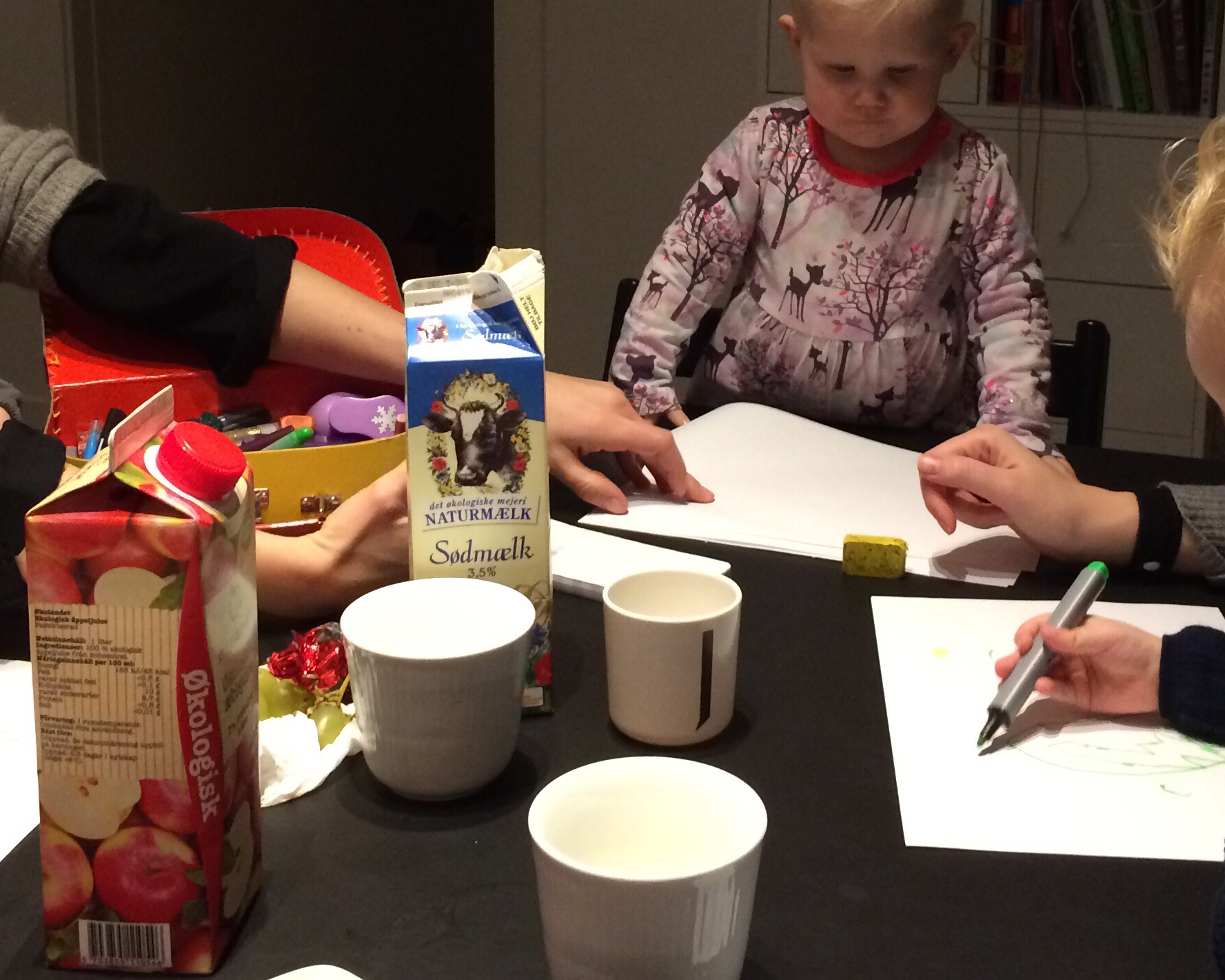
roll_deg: -1.7
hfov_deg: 36.0
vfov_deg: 28.7
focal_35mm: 52
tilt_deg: -12.7
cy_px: 235
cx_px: 665
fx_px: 1885
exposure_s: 1/33
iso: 320
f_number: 2.2
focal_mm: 4.15
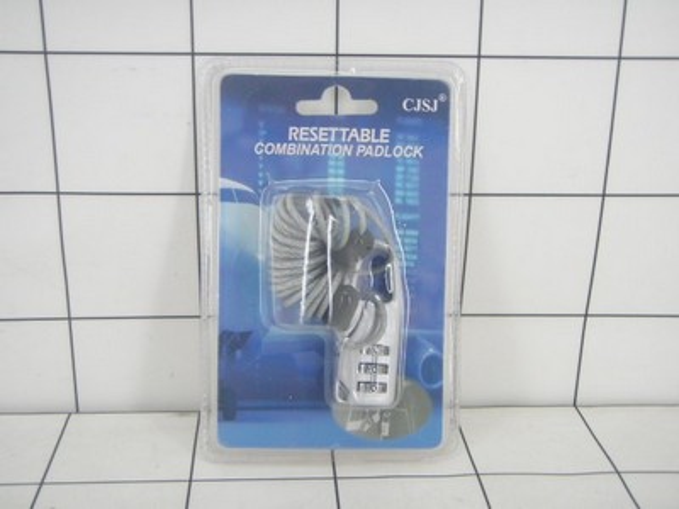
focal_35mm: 51
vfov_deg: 28.6
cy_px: 254
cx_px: 340
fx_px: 1000
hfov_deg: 37.5
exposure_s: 1/40
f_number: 4
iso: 160
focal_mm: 9.13
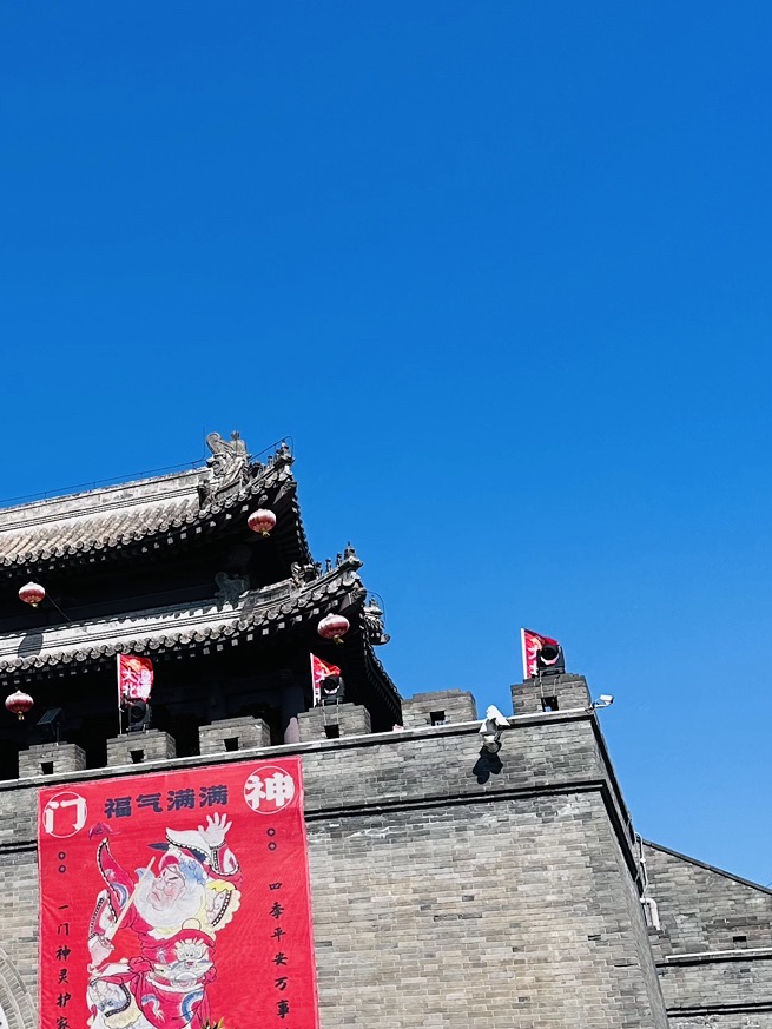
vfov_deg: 34.6
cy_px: 693
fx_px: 1635
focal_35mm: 55
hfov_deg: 25.3
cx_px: 0
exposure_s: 1/4016
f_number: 1.78
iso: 80
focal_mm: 6.86
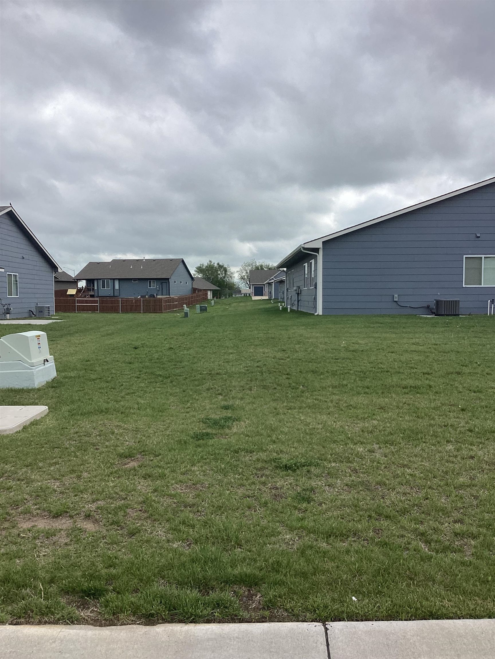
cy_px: 330
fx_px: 591
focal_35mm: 31
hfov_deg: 45.4
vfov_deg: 58.4
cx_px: 248
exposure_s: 1/1664
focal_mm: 3.3
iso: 25
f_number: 2.4
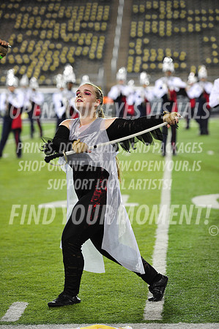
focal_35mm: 125
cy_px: 164
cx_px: 110
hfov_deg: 10.9
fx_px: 1143
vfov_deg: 16.4
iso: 2000
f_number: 2.8
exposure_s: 1/500
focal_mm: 125
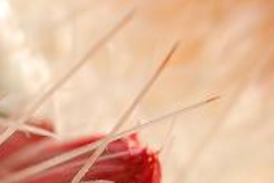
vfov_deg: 1.5
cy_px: -190
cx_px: 171
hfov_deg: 2.2
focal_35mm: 936
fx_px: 7123
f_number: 10
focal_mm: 105
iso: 200
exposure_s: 1/100
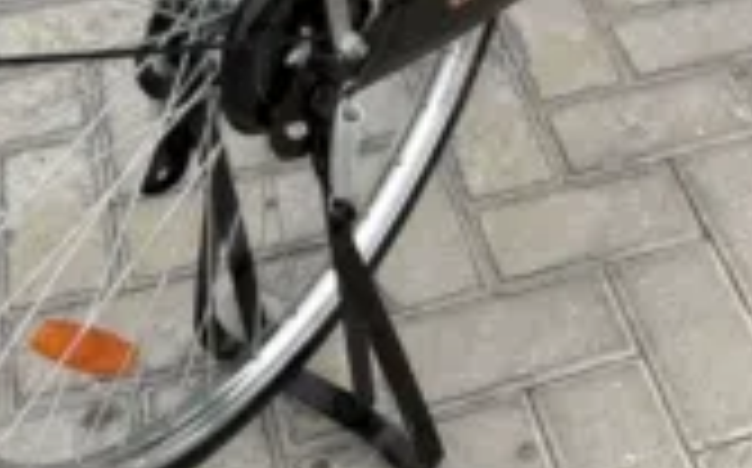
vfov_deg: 13.3
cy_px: -389
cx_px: 549
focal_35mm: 88
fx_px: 1802
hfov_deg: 23.4
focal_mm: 5.96
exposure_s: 1/121
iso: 125
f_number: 1.6
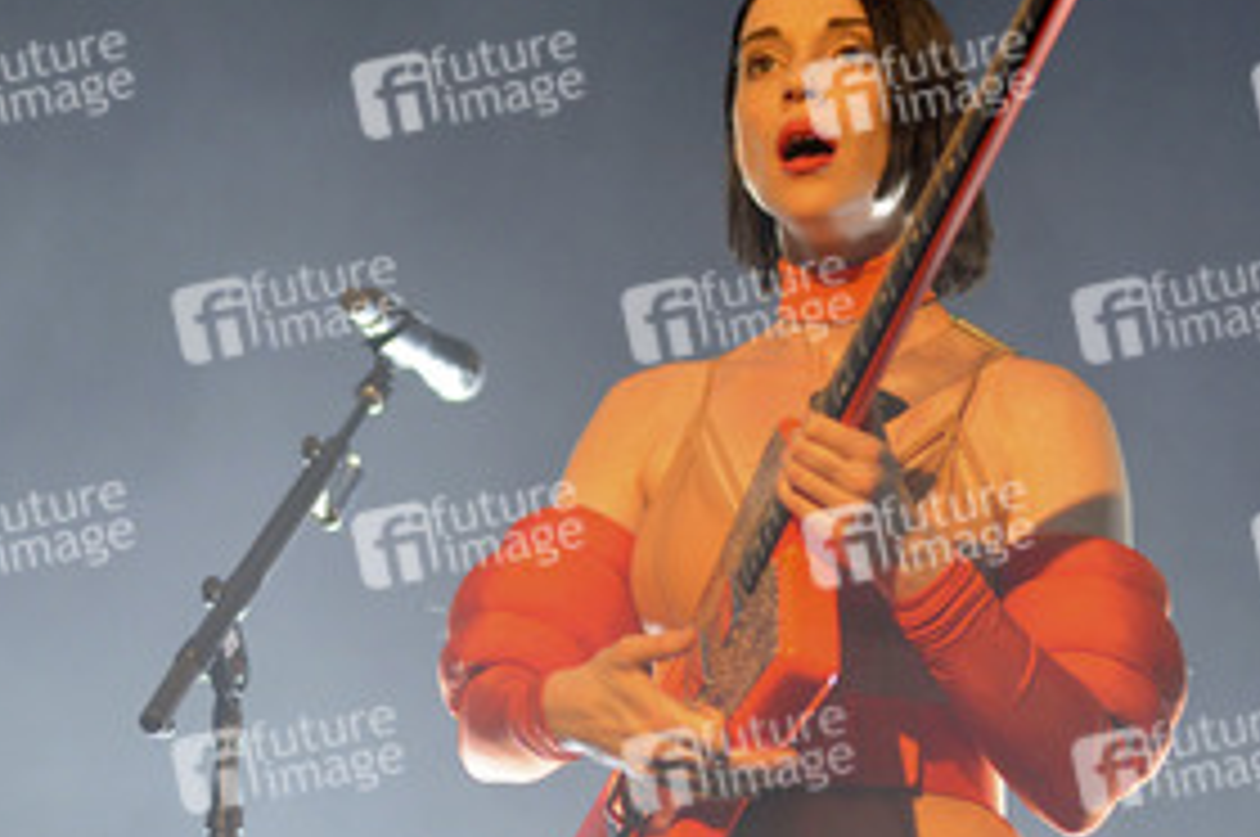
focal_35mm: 137
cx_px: 799
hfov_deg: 15.0
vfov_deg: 10.0
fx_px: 4789
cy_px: 423
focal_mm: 85
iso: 1600
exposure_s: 1/250
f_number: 2.8
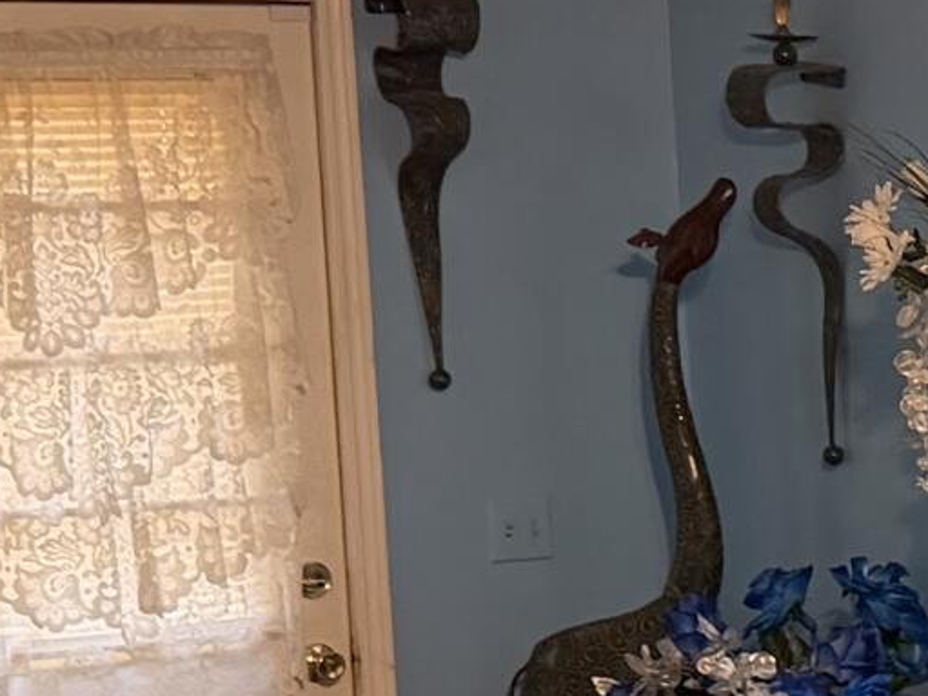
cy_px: 567
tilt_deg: -6.0
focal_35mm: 141
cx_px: 1683
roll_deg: +1.6
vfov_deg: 10.5
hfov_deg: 12.7
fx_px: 3779
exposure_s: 1/60
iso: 160
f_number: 1.78
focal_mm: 6.76
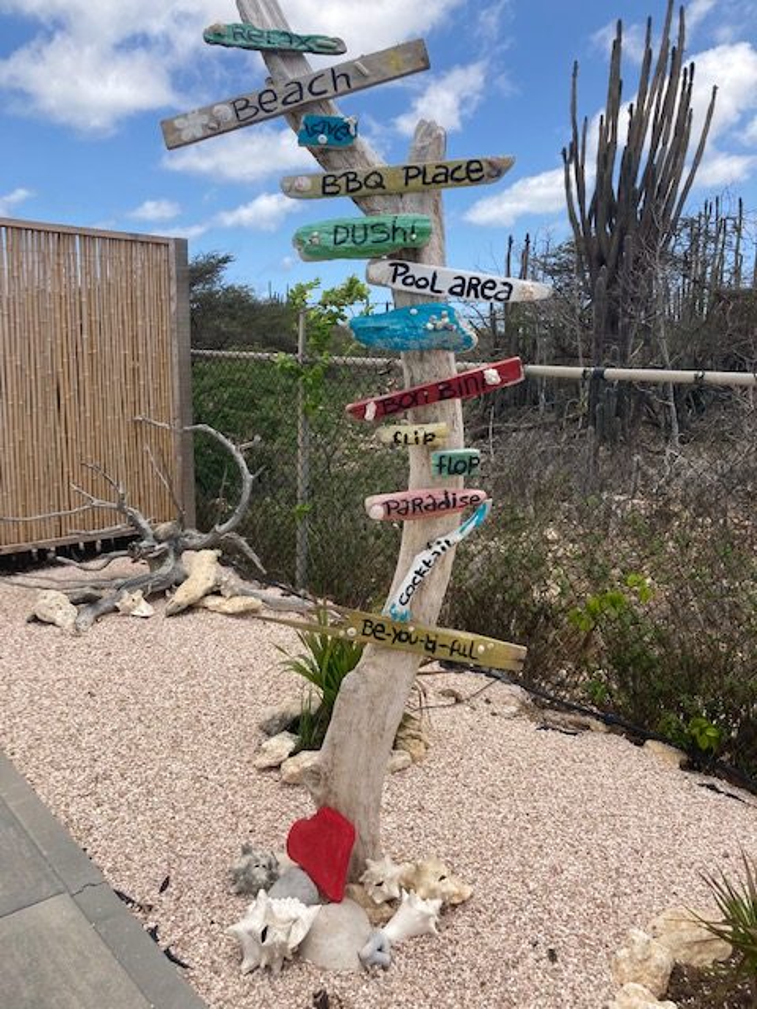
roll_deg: -1.8
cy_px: 504
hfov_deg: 49.7
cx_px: 378
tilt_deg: -10.4
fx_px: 816
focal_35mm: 28
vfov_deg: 63.4
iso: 20
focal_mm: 3.99
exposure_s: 1/1779
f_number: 1.8
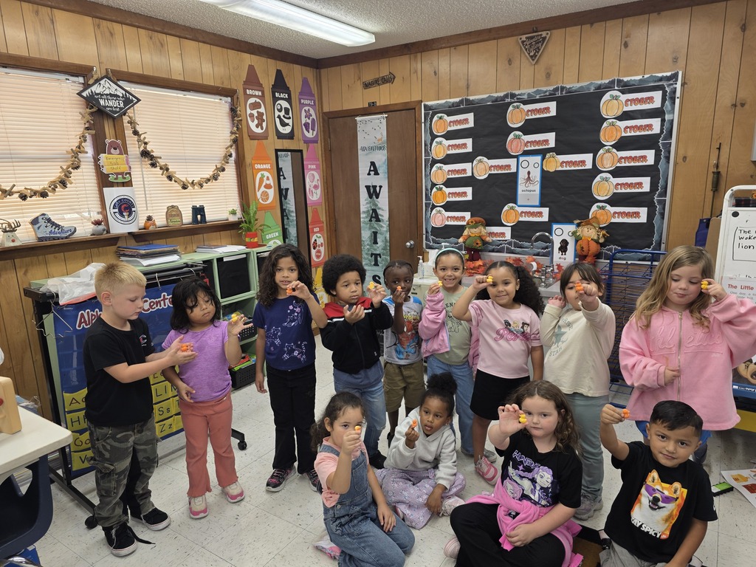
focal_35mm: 23
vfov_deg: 58.9
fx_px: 502
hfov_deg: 73.9
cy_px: 284
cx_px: 378
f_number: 1.7
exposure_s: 1/120
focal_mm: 6.3
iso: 80
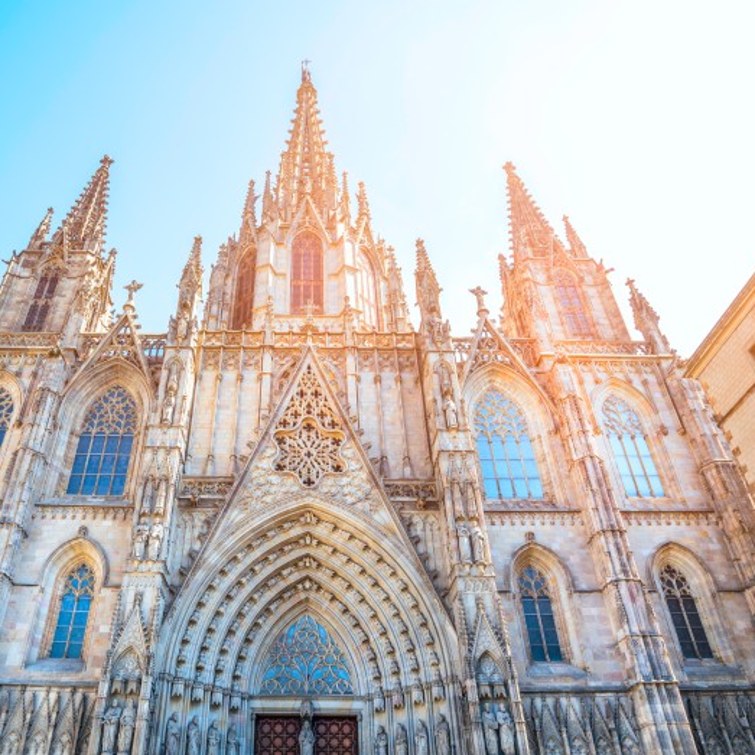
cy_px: 383
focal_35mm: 26
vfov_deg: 60.9
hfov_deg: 60.3
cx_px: 294
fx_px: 642
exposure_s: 1/125
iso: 100
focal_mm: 20
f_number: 5
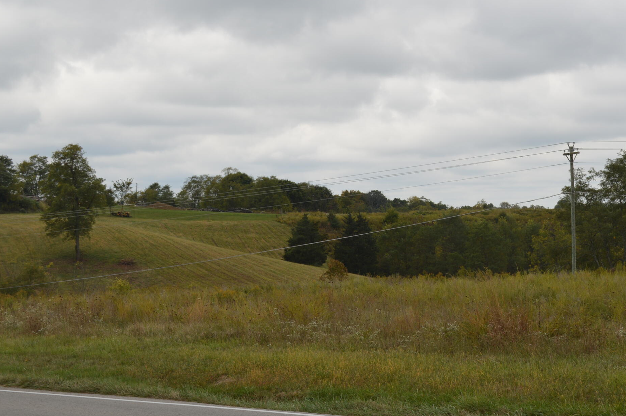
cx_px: 498
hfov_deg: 29.0
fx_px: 1181
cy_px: 195
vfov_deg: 20.0
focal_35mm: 68
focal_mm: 28
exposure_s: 1/200
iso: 100
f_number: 7.1
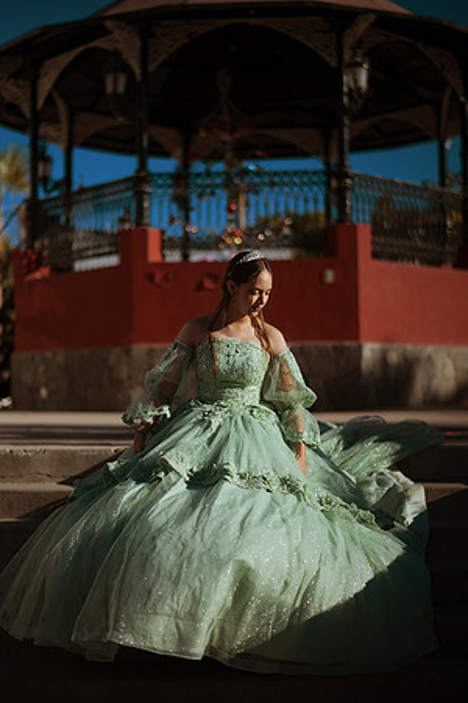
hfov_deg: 23.4
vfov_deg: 34.5
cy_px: 352
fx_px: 1131
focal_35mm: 58
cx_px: 234
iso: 50
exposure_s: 1/8000
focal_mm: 58
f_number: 1.4
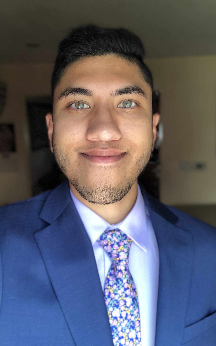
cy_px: 173
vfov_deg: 56.7
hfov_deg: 37.3
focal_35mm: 34
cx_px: 102
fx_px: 320
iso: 25
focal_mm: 2.87
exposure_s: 1/32
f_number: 2.2
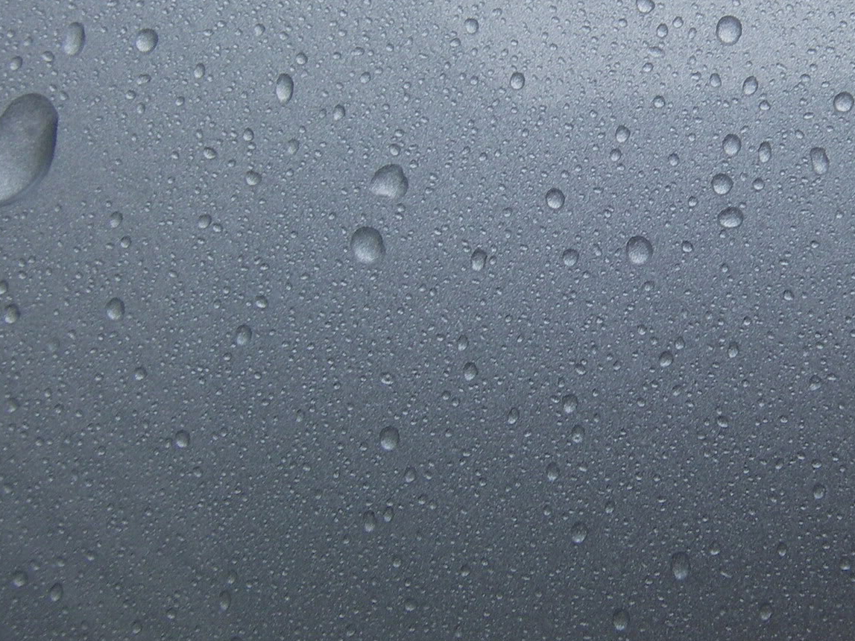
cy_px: 142
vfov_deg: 23.0
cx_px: 665
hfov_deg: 30.1
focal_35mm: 63
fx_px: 1556
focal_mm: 6.3
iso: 50
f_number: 6.6
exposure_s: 1/125
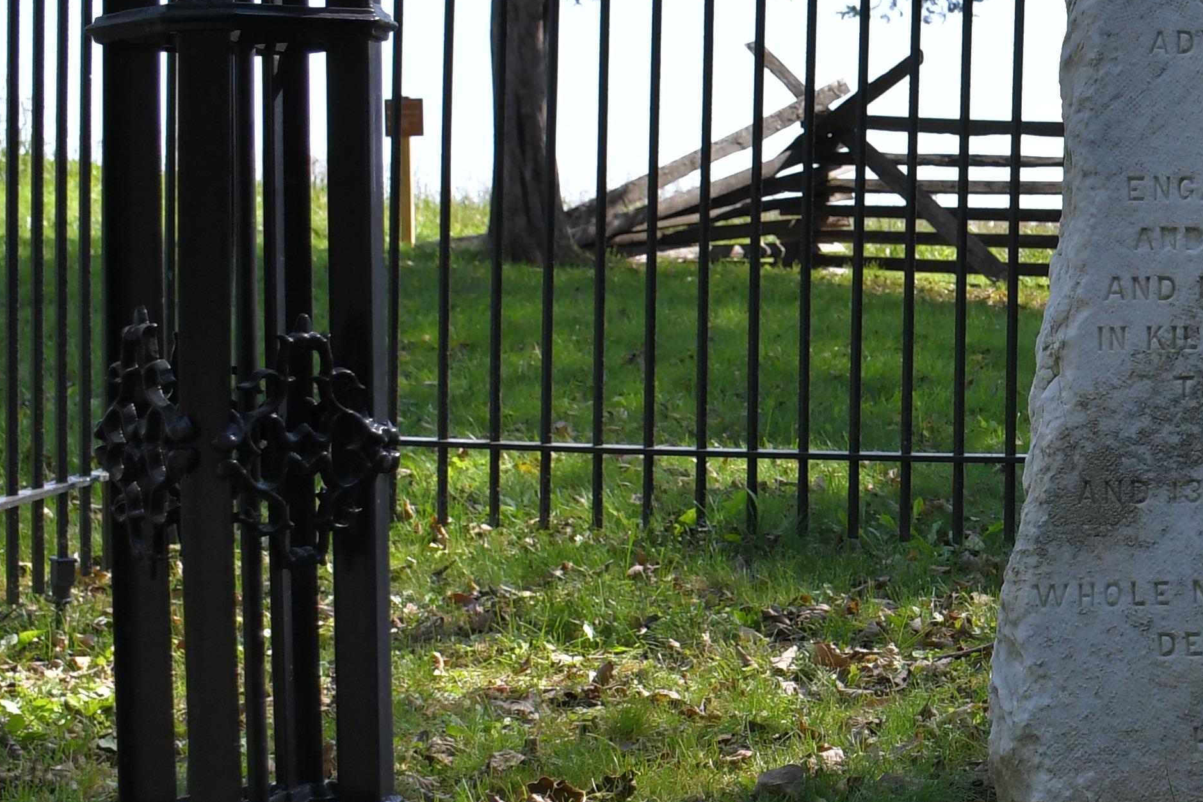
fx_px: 2673
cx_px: 1415
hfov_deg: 23.4
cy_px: 258
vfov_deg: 17.0
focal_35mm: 80
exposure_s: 1/1250
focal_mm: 18
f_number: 5
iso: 400
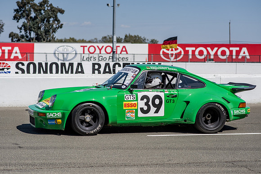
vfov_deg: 14.8
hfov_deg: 22.0
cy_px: 93
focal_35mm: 93
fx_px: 672
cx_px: 119
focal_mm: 85
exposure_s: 1/8000
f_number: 4
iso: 200
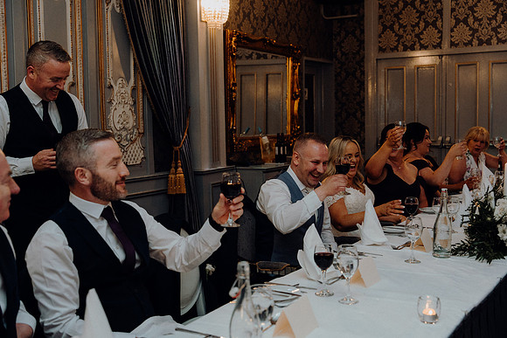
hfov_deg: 42.7
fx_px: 648
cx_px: 254
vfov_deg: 29.3
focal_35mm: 46
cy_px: 169
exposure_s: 1/160
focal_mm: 46
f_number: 3.5
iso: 2500
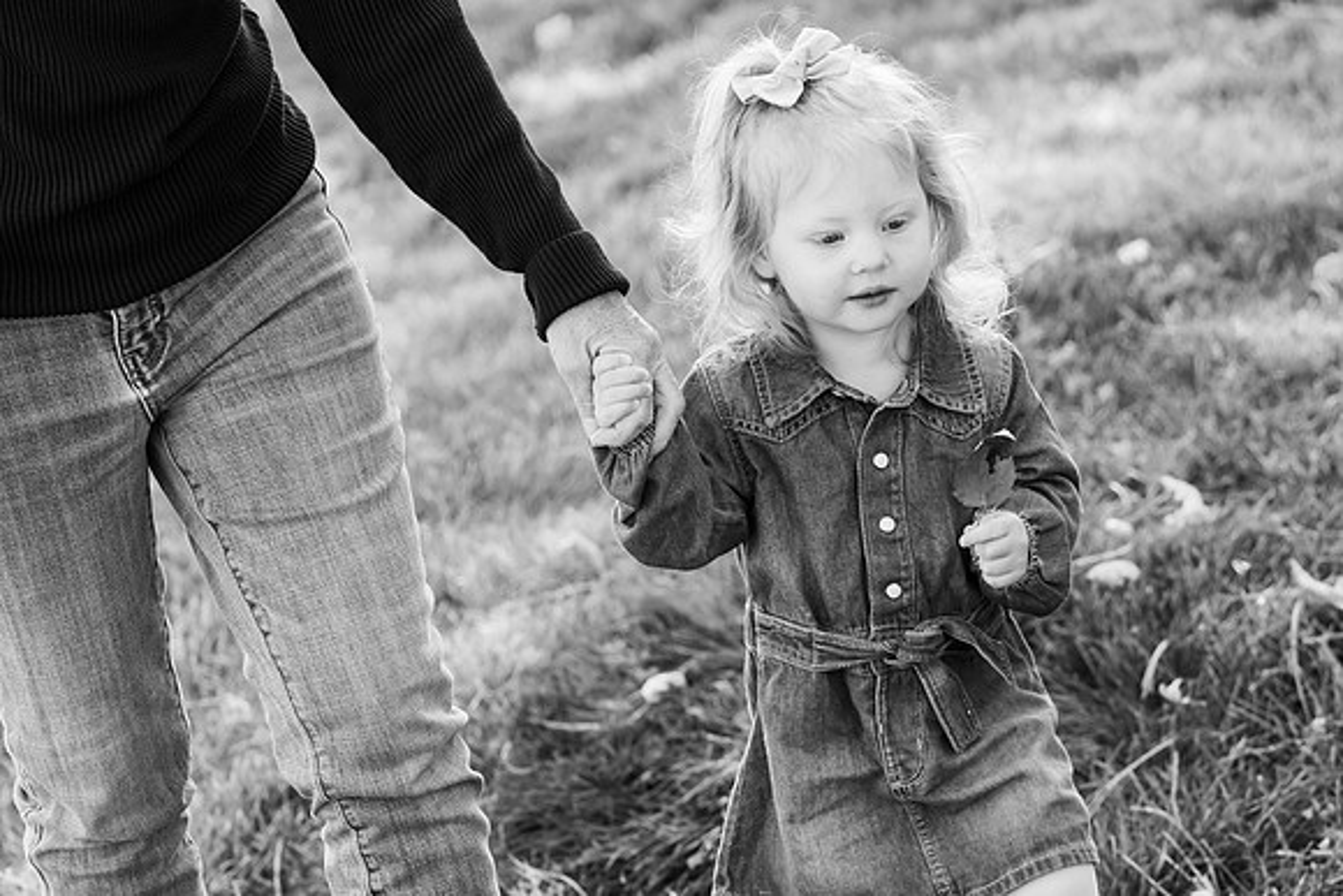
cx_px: 672
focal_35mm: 136
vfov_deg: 10.1
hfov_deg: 15.1
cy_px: 448
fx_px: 5075
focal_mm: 136
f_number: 6.3
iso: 1600
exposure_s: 1/320
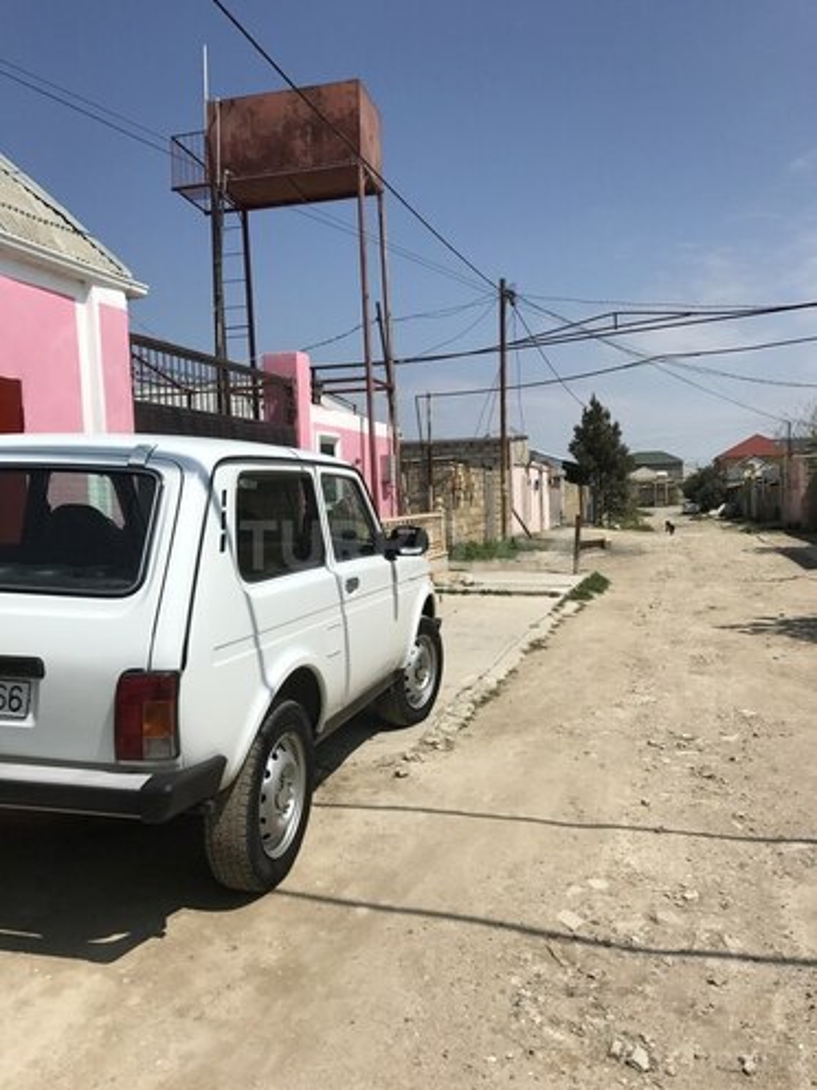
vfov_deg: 63.4
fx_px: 881
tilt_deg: -2.2
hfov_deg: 49.7
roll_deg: +1.2
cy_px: 545
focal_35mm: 28
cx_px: 408
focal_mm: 3.99
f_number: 1.8
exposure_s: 1/5988
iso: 20
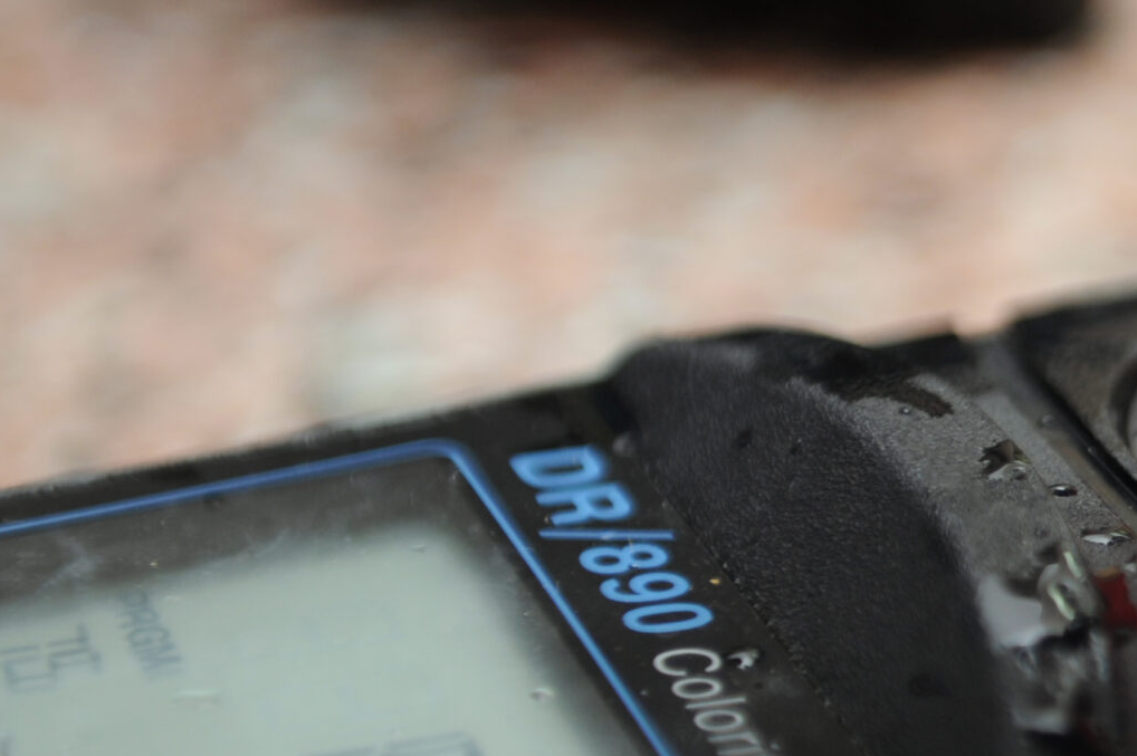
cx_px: 1320
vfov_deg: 8.3
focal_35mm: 166
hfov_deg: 12.1
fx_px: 5238
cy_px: 468
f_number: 2.8
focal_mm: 66
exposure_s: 1/160
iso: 320
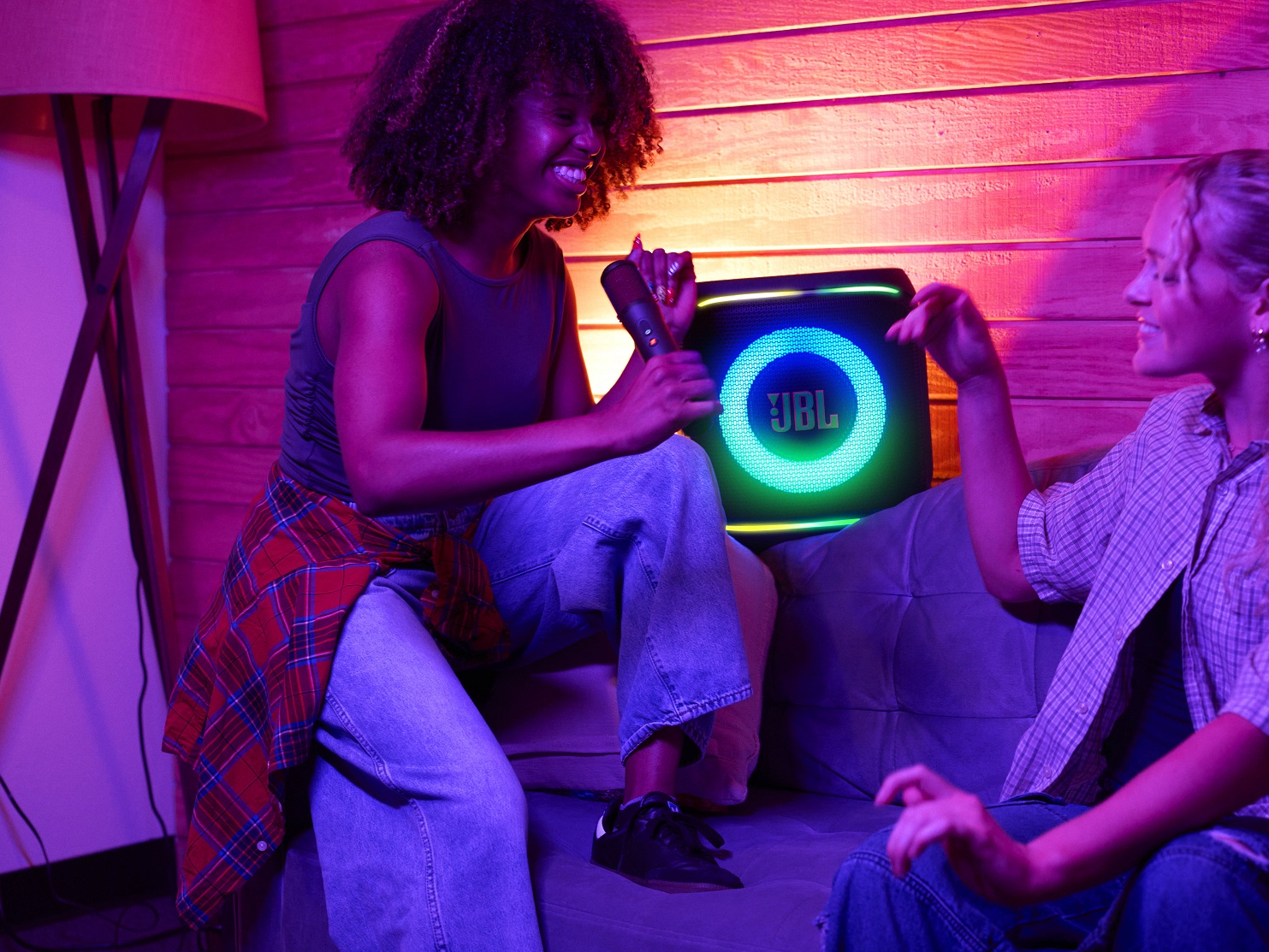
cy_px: 465
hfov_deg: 34.3
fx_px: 2053
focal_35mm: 56
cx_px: 738
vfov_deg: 26.1
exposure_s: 1/125
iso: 3200
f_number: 3.5
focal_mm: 50
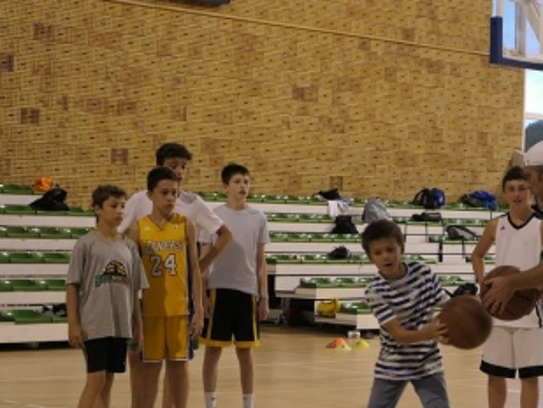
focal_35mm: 106
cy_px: 255
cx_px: 422
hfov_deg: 18.4
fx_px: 1663
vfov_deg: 14.0
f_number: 2.8
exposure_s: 1/80
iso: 320
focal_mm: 14
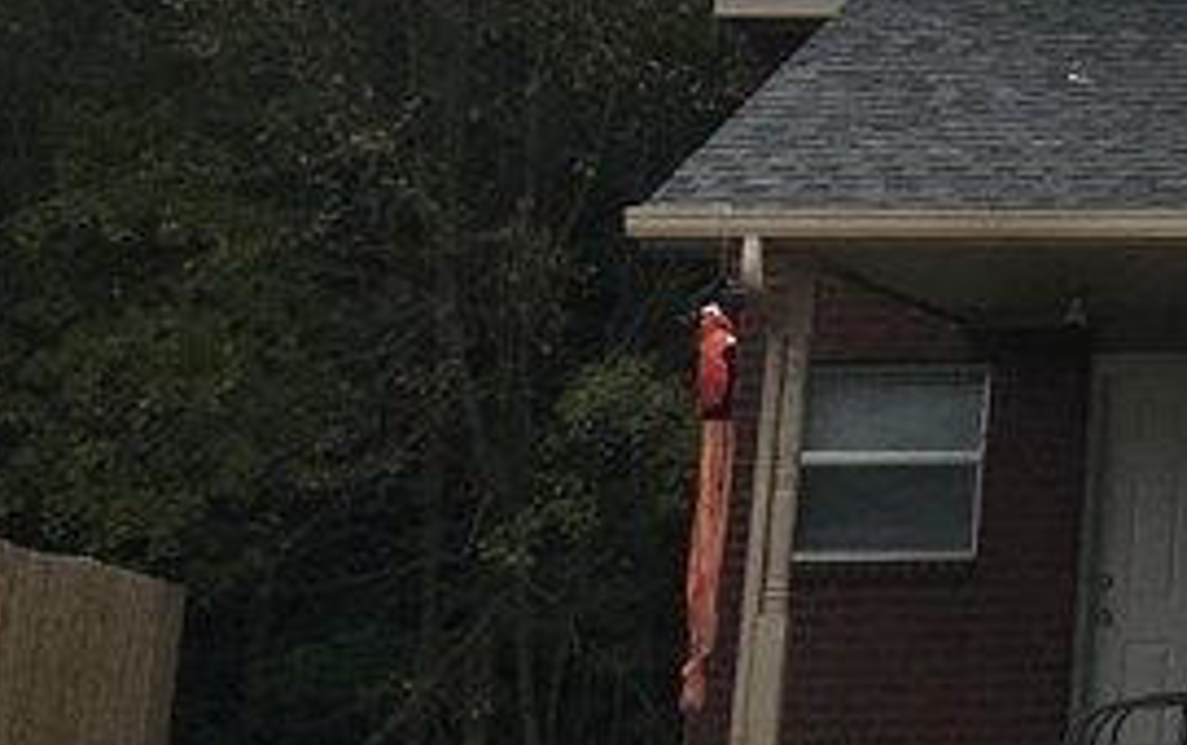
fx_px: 3756
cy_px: -403
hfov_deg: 15.5
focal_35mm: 116
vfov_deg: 10.9
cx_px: 2107
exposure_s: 1/1115
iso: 25
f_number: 2.2
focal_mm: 4.15
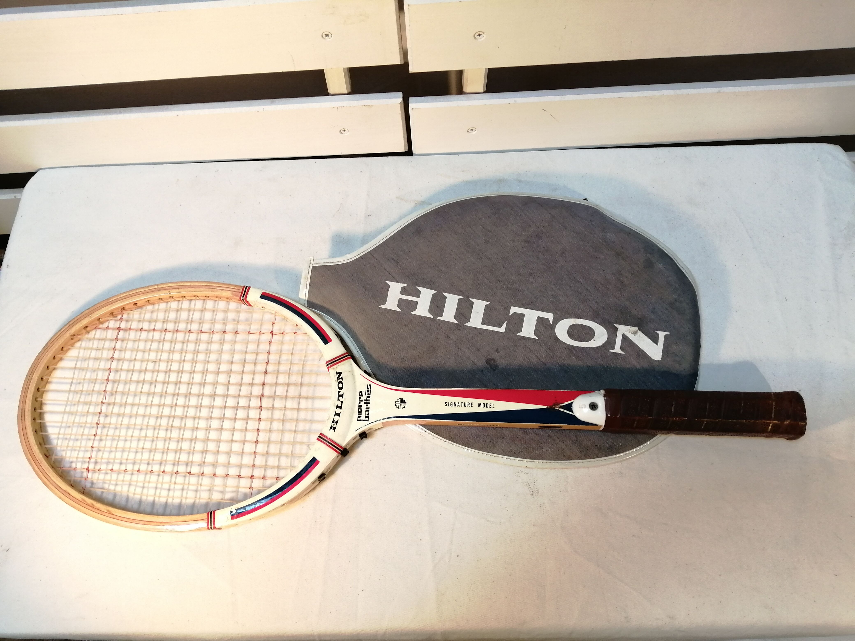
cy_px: 320
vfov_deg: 53.1
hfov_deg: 67.3
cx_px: 428
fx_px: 642
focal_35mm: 26
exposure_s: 1/33.3
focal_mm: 3.46
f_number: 1.8
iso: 80
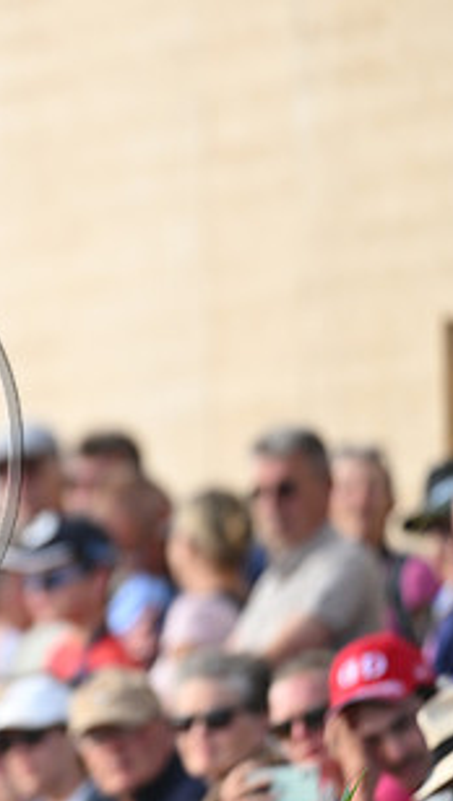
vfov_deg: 2.7
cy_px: 417
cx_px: -276
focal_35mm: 788
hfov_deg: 1.5
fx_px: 16772
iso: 900
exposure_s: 1/1600
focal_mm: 400
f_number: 5
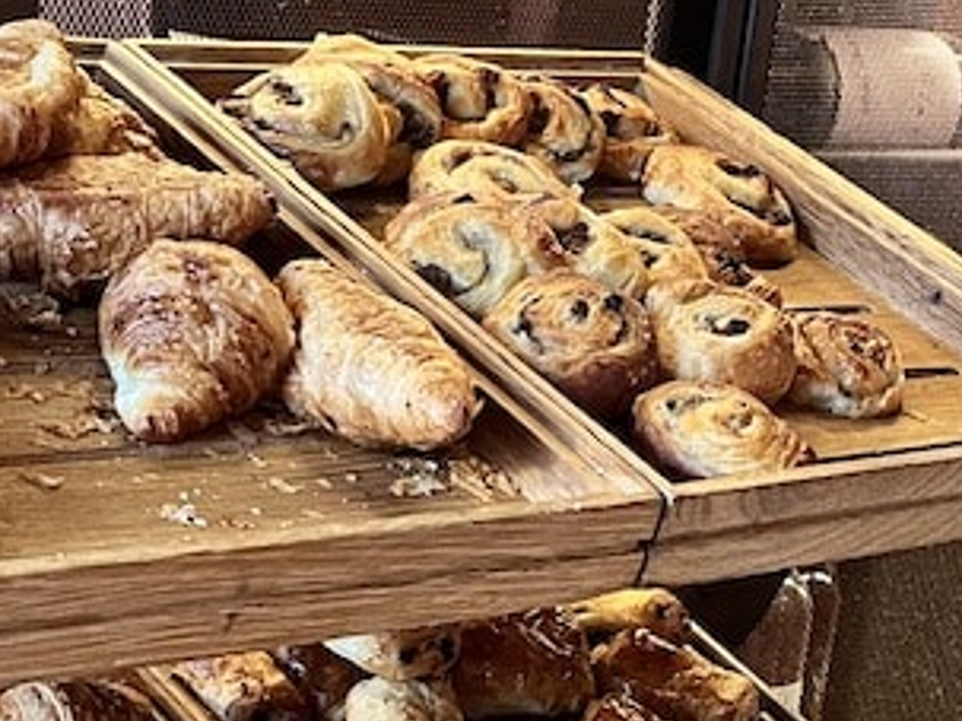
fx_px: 2445
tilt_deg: -18.9
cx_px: 625
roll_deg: -7.8
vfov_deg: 16.5
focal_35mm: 88
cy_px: 680
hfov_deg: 22.2
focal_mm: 5.1
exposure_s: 1/50
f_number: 1.6
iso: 320
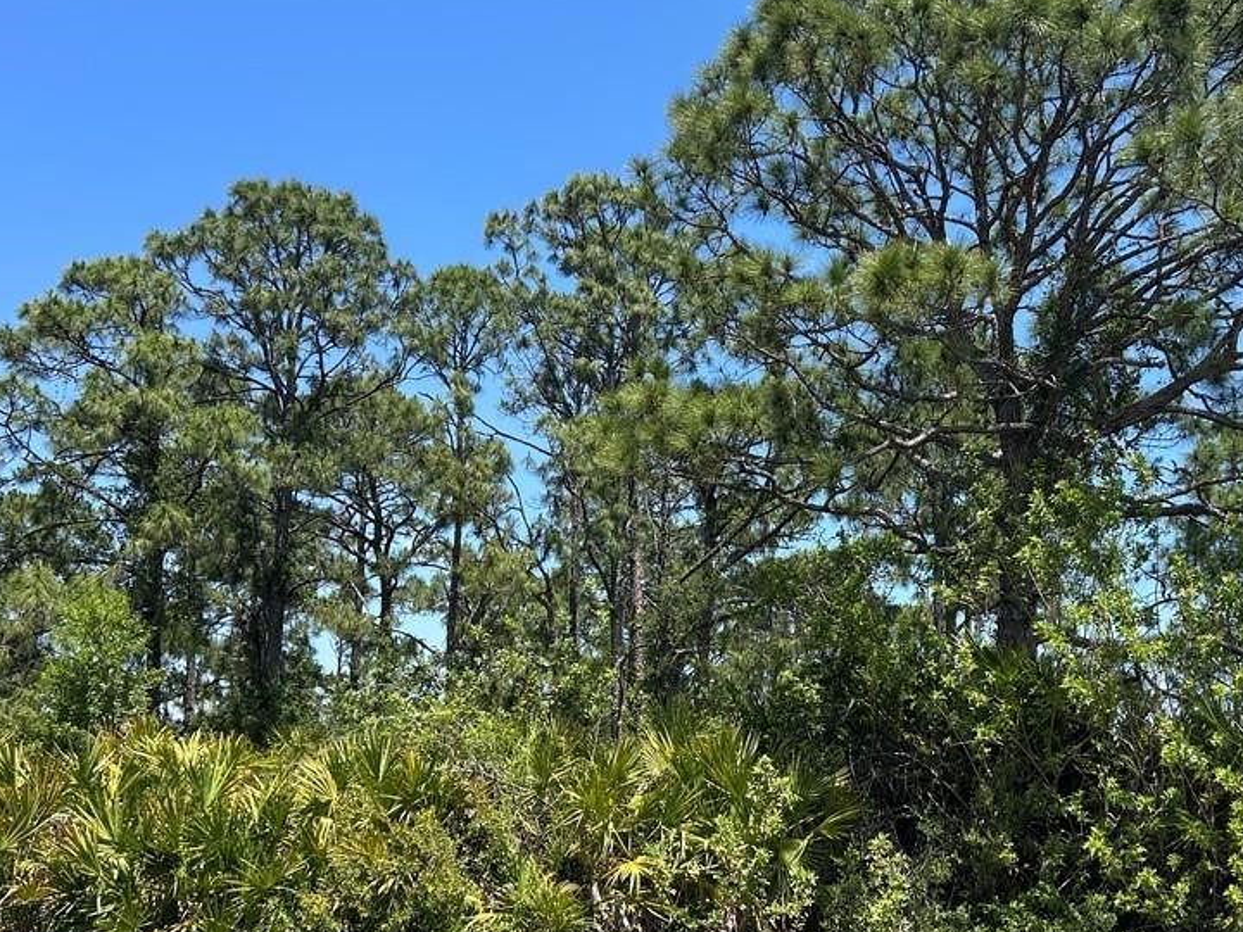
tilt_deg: +6.4
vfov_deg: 38.4
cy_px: 595
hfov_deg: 49.7
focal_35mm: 37
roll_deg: +0.5
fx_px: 1329
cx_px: 773
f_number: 1.5
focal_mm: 5.7
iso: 50
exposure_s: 1/2208
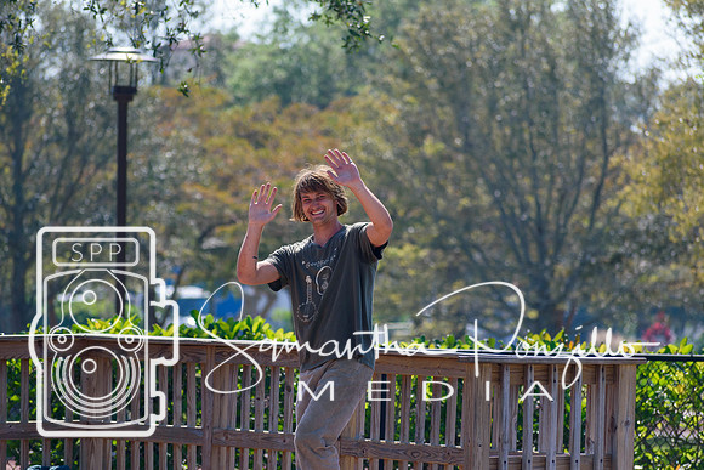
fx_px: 6455
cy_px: 235
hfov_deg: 6.2
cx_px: 352
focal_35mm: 330
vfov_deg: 4.2
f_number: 5.6
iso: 400
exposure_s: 1/1250
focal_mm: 220
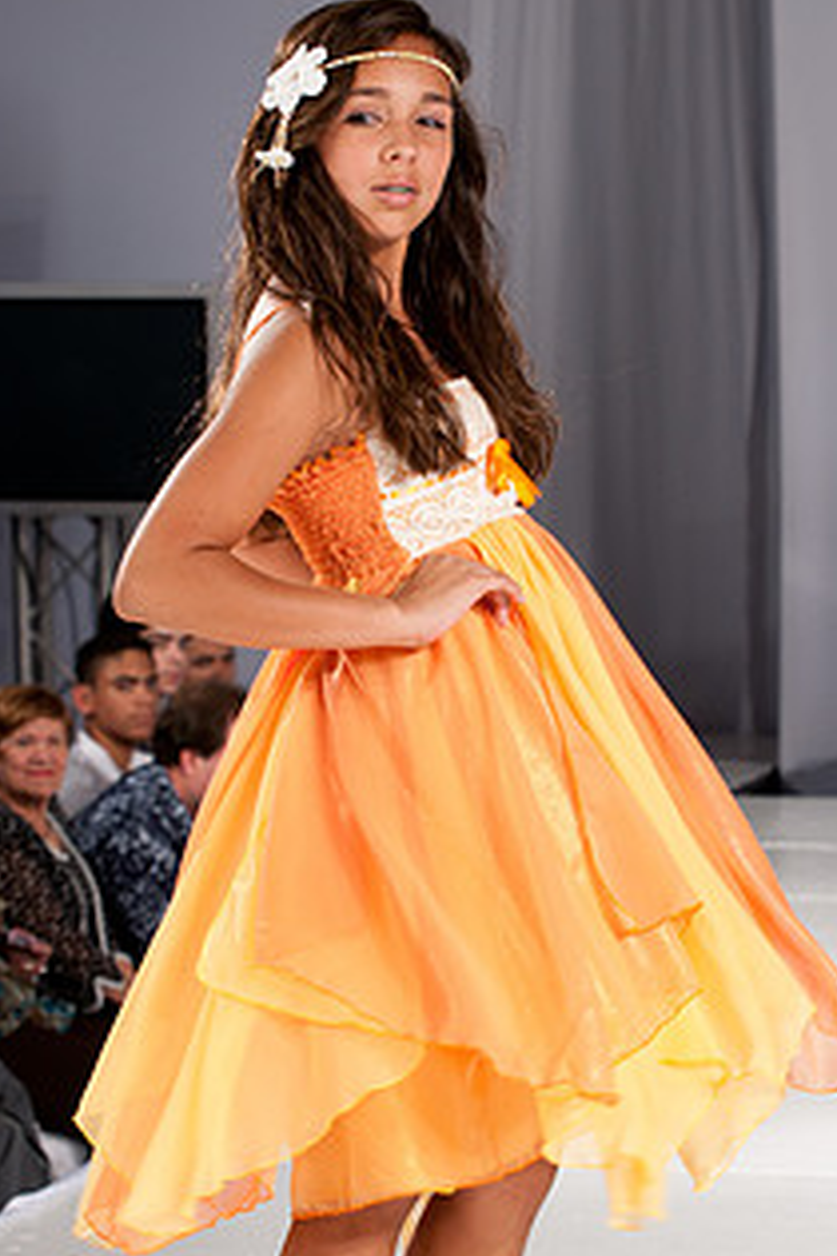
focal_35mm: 100
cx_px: 490
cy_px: 762
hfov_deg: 13.7
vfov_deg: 20.4
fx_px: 3487
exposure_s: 1/125
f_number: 5
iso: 200
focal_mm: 70
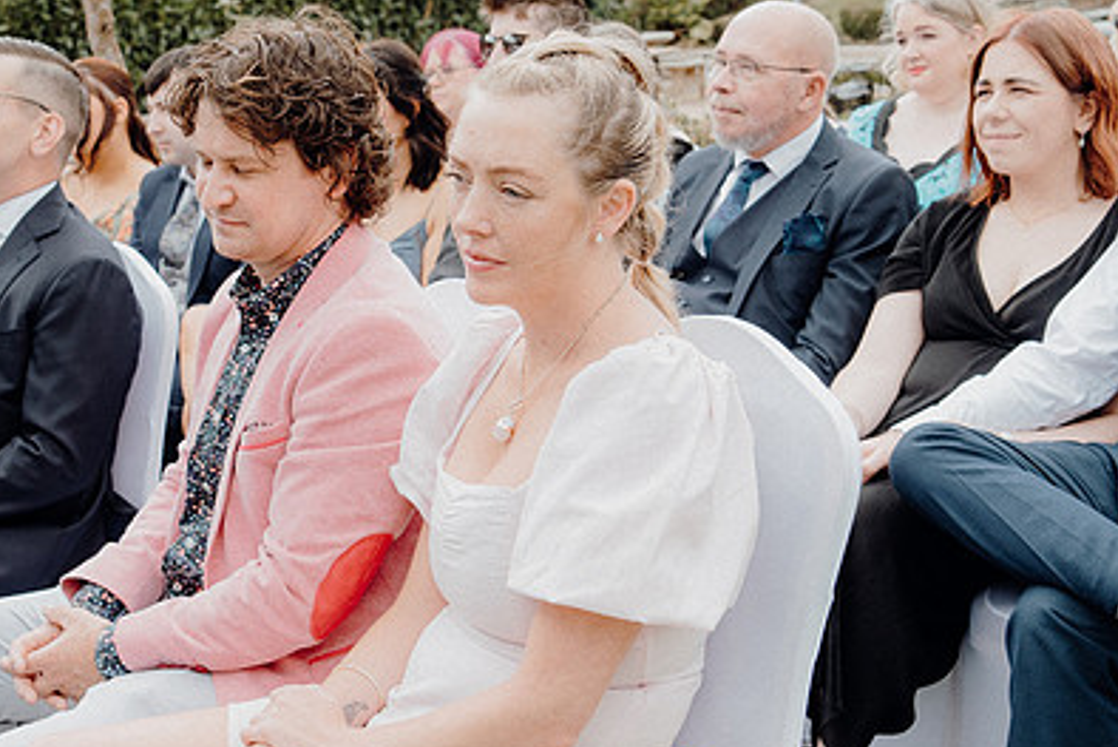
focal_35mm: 53
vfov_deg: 25.4
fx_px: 1646
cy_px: 518
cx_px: 426
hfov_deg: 37.3
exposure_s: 1/400
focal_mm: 24
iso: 125
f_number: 3.5
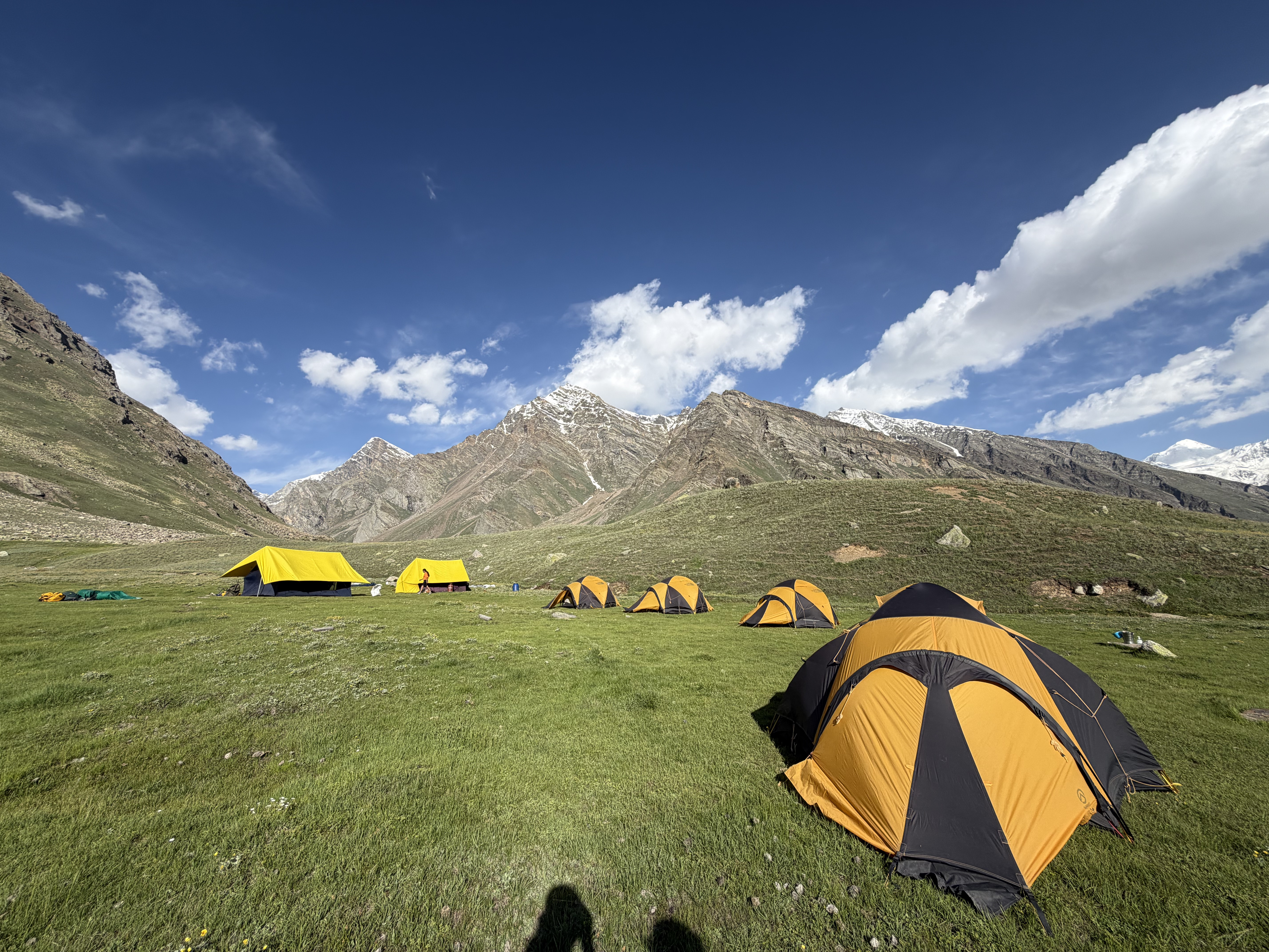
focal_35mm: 14
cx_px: 634
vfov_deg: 85.7
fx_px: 513
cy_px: 476
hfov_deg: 102.1
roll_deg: +2.5
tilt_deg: +13.3
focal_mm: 2.22
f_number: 2.2
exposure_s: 1/888
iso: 20
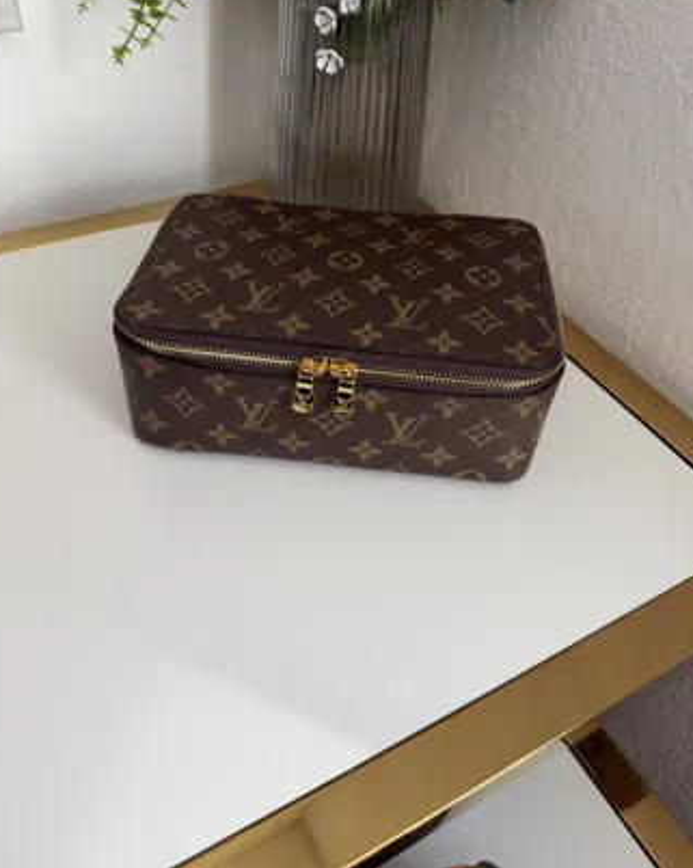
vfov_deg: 61.8
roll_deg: -2.2
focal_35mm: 28
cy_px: 352
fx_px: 719
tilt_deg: -41.6
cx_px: 322
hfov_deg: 51.4
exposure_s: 1/121
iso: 125
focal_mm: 6.76
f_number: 1.78
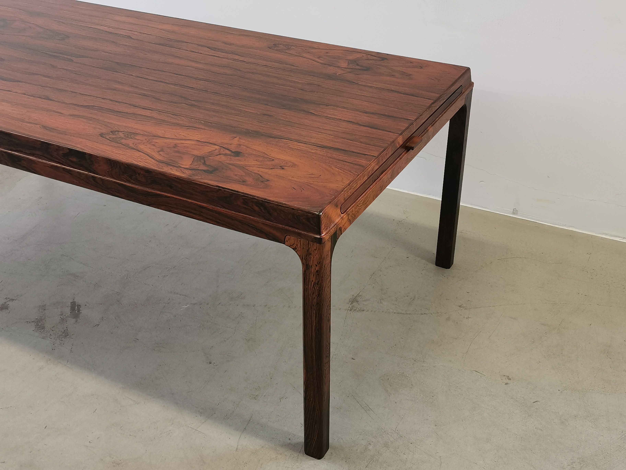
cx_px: 313
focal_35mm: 43
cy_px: 235
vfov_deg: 33.6
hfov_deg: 43.9
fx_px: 778
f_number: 1.8
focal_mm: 5.58
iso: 125
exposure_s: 1/100
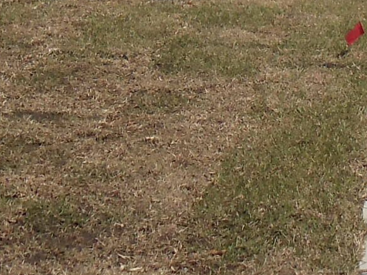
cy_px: -189
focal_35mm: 225
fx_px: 2385
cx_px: 269
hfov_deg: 8.8
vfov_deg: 6.5
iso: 100
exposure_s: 1/640
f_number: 7.1
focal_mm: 6
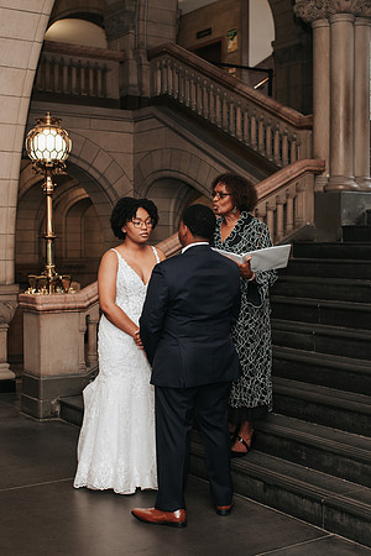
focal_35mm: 52
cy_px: 278
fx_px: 811
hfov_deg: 25.7
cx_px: 157
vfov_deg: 37.9
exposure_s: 1/125
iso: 1000
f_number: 3.2
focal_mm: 35
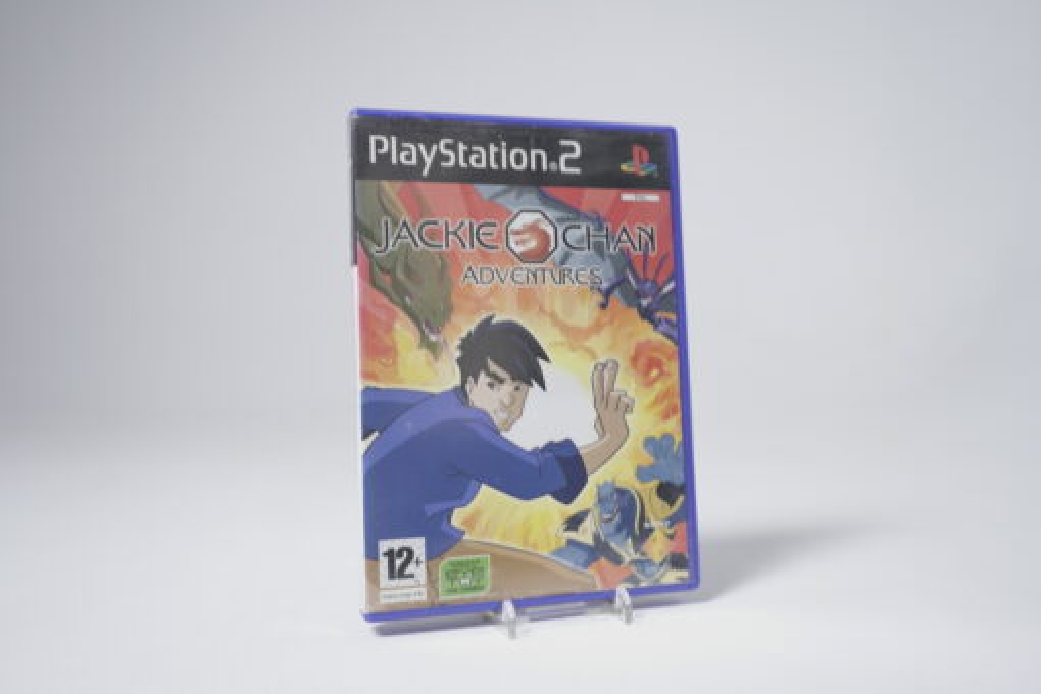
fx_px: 925
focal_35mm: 32
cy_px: 347
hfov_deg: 58.7
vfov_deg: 41.1
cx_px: 520
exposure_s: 1/5
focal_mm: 32
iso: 100
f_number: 5
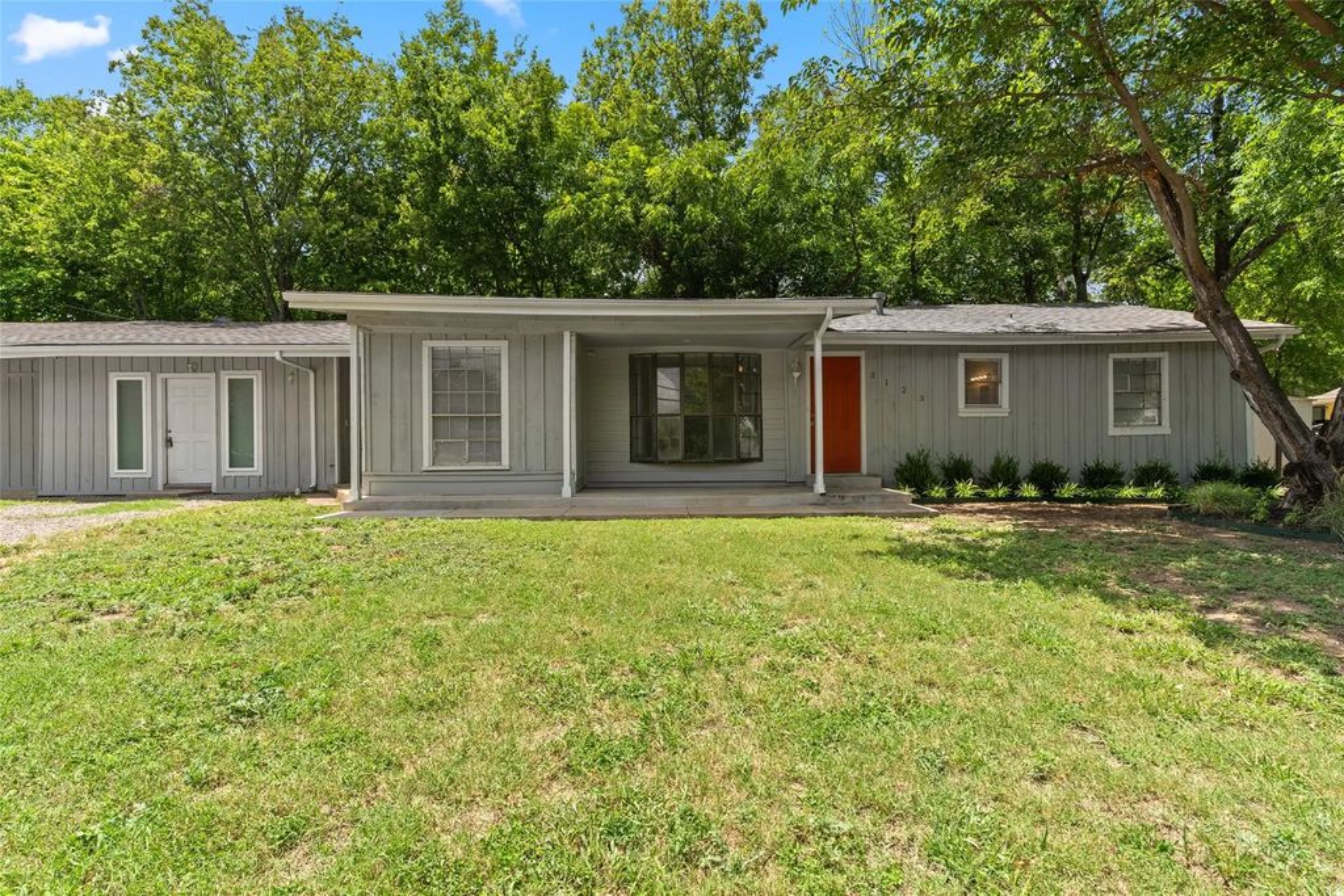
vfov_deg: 67.4
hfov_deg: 90.0
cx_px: 672
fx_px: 672
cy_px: 448
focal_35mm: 18
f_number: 10
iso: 400
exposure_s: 1/60
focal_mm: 18
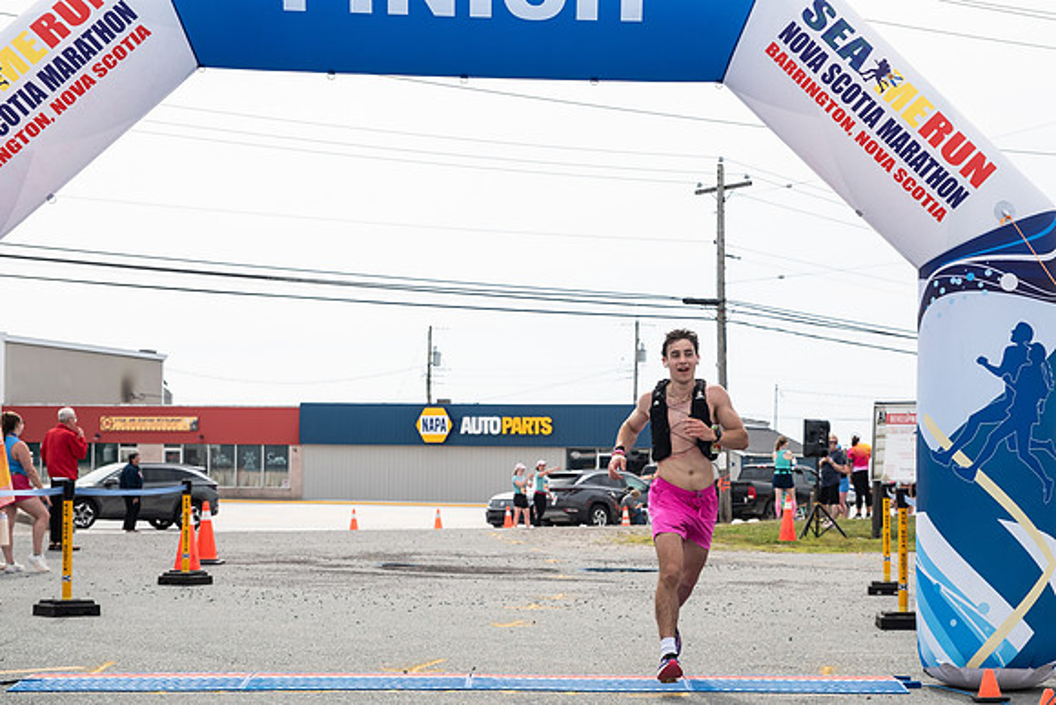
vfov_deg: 18.3
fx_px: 2188
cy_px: 445
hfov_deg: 27.1
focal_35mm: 75
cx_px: 652
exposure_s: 1/3200
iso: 800
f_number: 4
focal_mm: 56
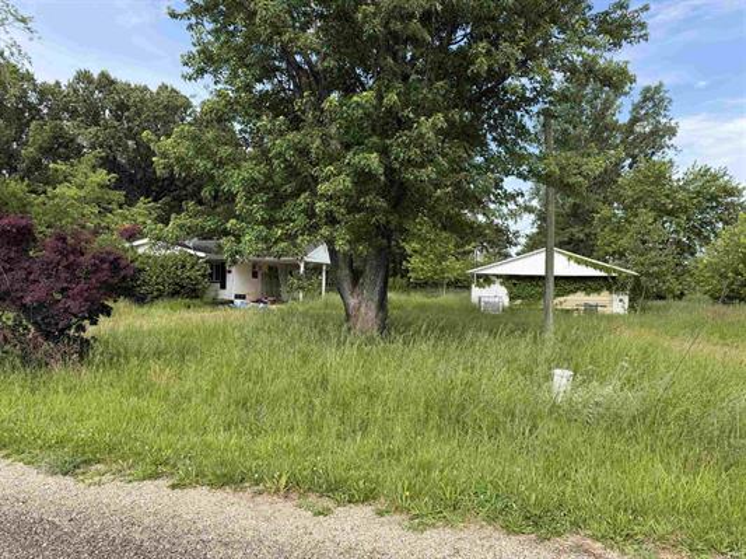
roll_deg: -1.1
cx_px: 373
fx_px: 517
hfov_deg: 71.6
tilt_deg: -0.7
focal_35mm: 24
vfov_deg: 56.8
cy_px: 280
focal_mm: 6.76
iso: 80
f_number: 1.78
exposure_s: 1/2000
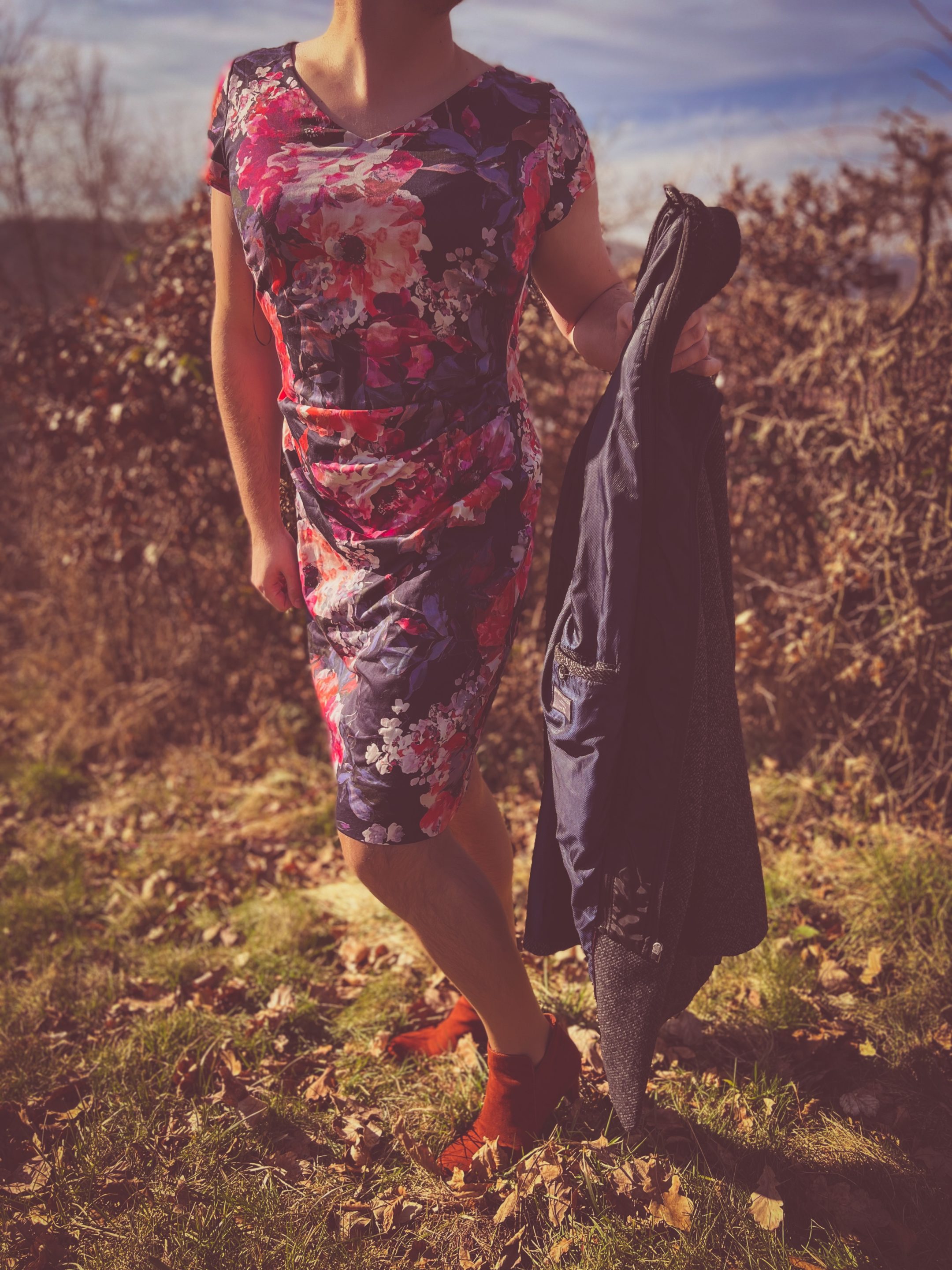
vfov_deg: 67.3
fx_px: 953
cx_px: 476
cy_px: 635
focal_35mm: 26
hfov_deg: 53.1
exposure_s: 1/1311
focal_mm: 5.7
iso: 50
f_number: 1.5
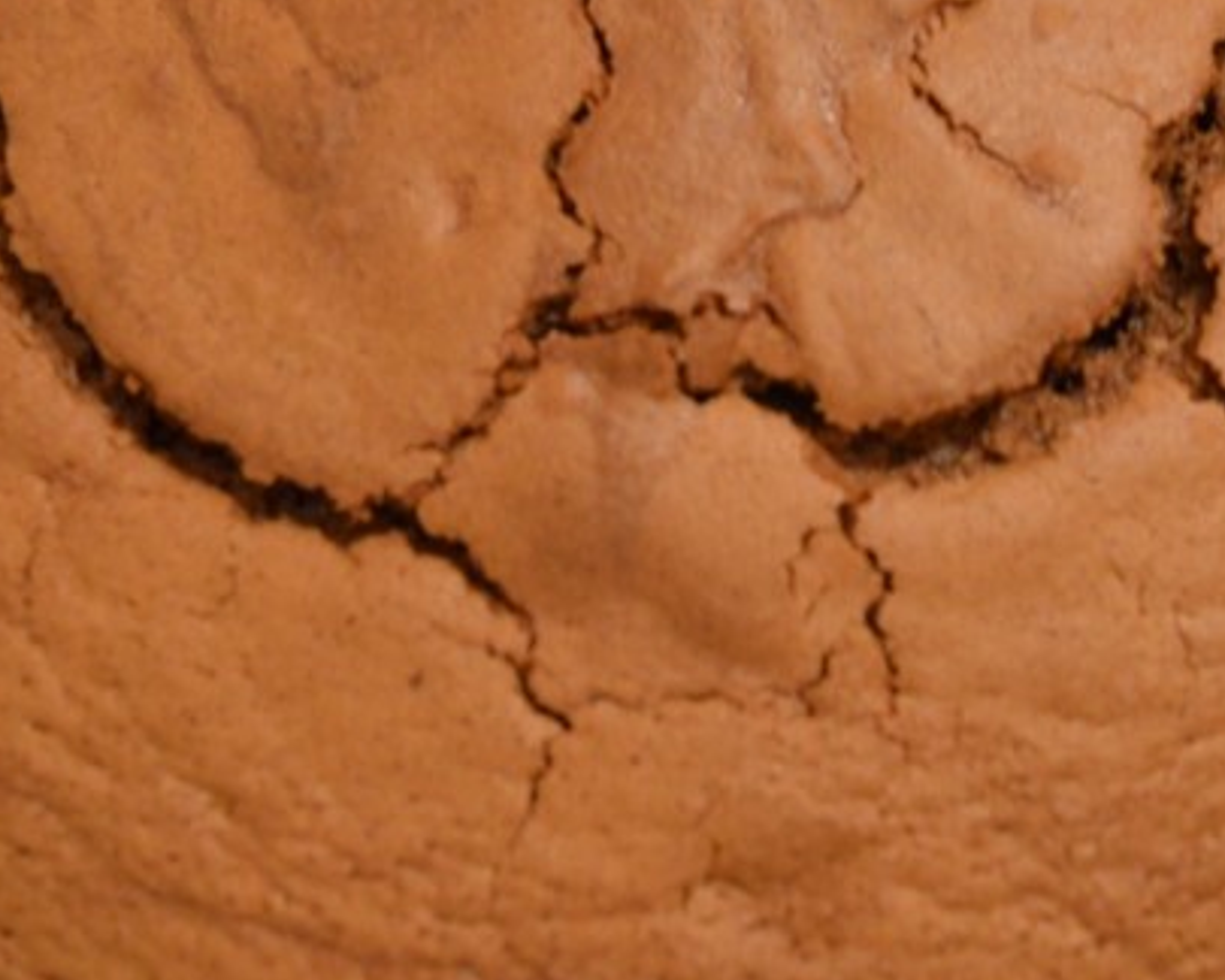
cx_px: 795
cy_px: 247
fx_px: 2320
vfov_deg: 23.6
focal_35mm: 64
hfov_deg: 29.4
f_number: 3.5
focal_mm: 18
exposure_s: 1/15
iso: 1000
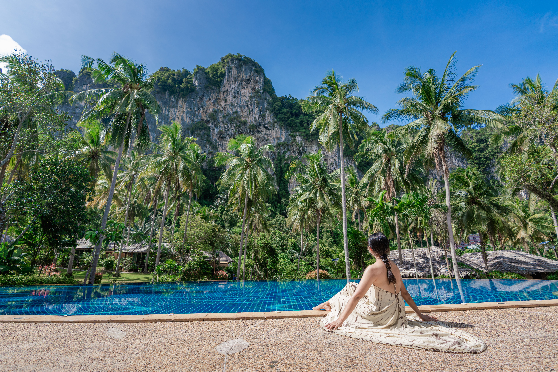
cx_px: 279
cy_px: 186
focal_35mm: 16
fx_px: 248
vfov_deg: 73.8
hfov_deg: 96.7
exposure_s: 1/500
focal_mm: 16
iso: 200
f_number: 5.6
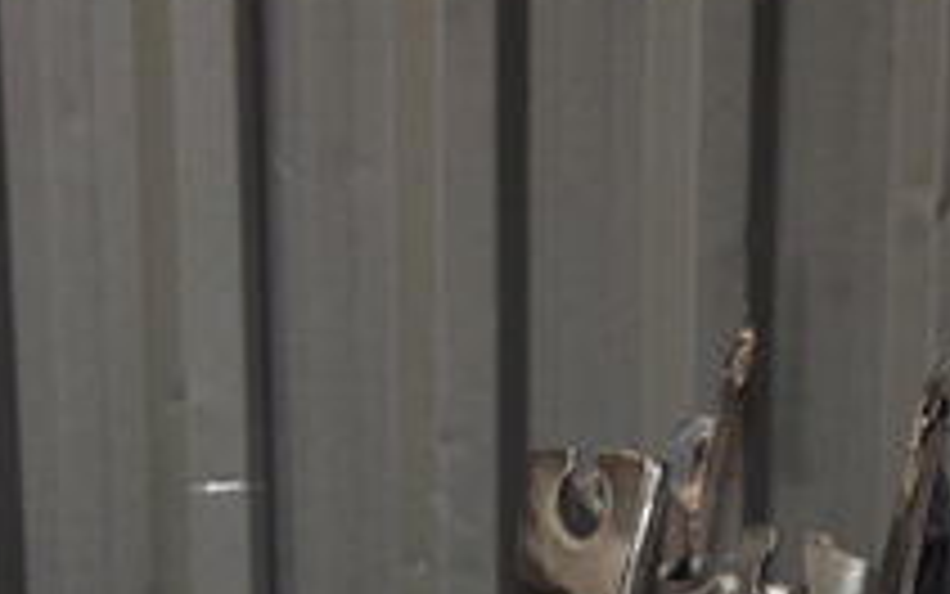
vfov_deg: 9.8
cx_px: 527
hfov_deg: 16.1
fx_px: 3367
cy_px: 927
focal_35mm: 130
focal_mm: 28
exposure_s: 1/60
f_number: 5
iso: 800
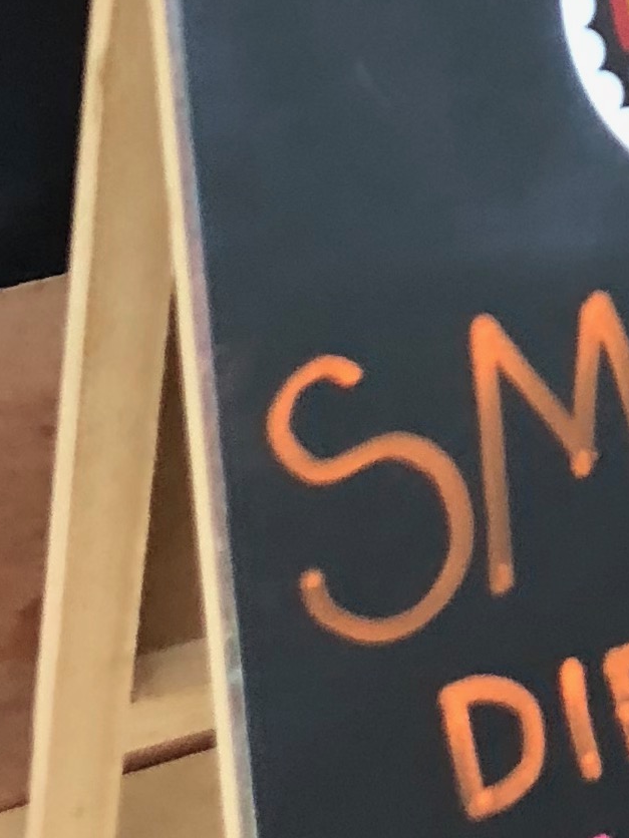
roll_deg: -1.5
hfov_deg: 10.7
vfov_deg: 13.1
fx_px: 3271
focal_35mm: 135
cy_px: -702
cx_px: 820
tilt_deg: -12.8
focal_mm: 4
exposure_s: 1/15
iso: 50
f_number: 1.8
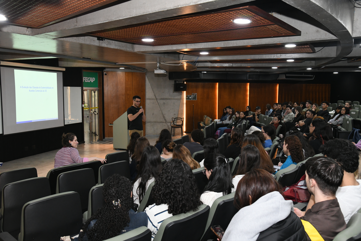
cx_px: 180
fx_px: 321
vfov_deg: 41.1
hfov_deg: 58.7
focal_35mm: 32
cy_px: 120
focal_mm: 32
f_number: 7.1
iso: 3200
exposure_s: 1/100
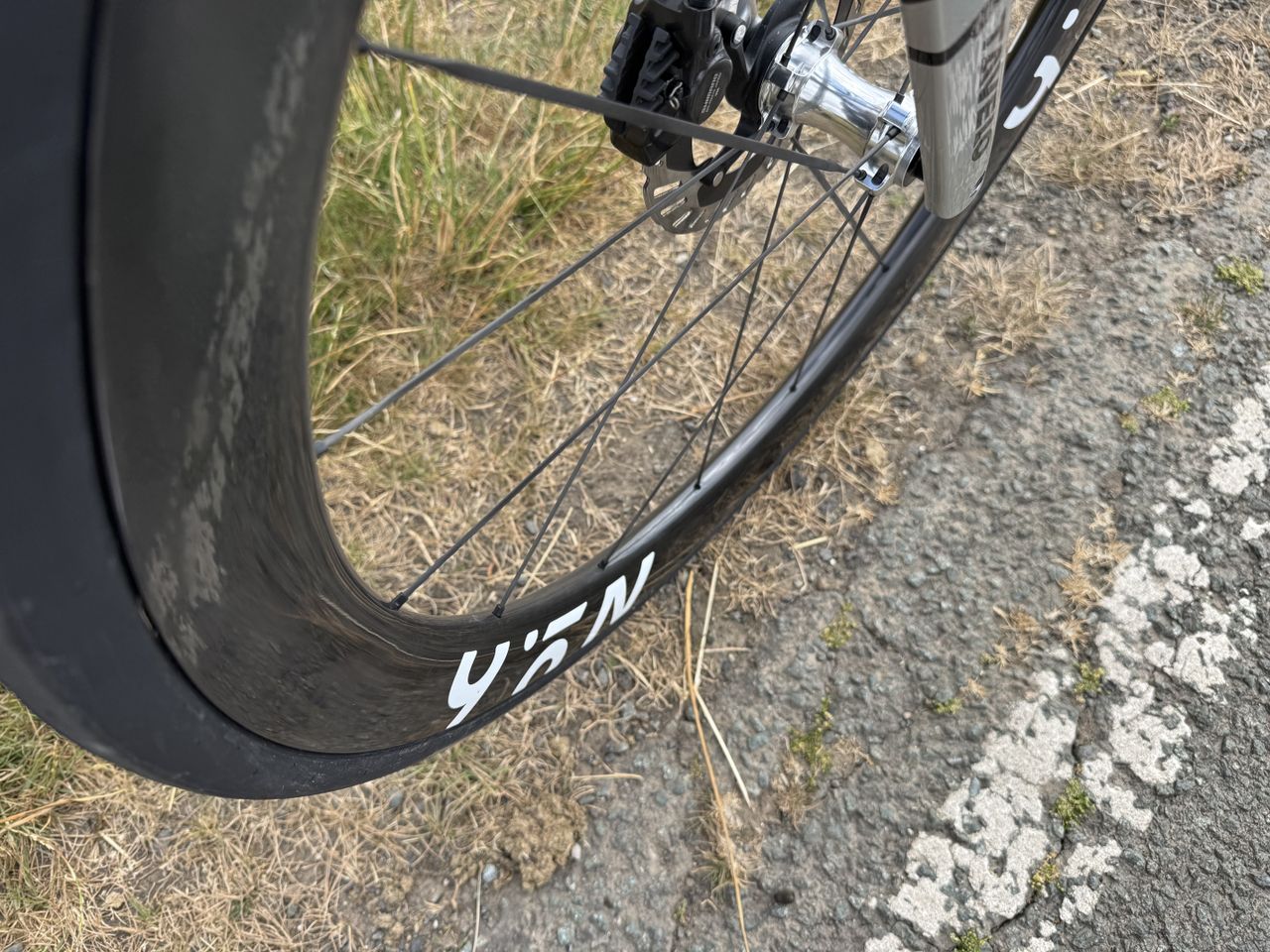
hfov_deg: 71.6
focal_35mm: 24
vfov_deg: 56.8
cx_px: 635
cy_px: 476
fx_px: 881
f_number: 1.78
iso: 80
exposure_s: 1/1560
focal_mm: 6.76
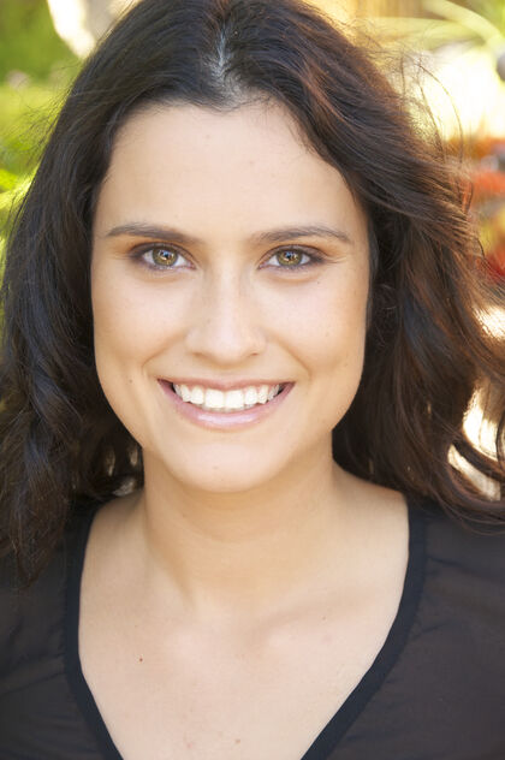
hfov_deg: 13.0
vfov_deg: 19.5
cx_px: 252
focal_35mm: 105
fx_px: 2214
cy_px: 380
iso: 400
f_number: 6.3
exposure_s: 1/60
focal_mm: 70
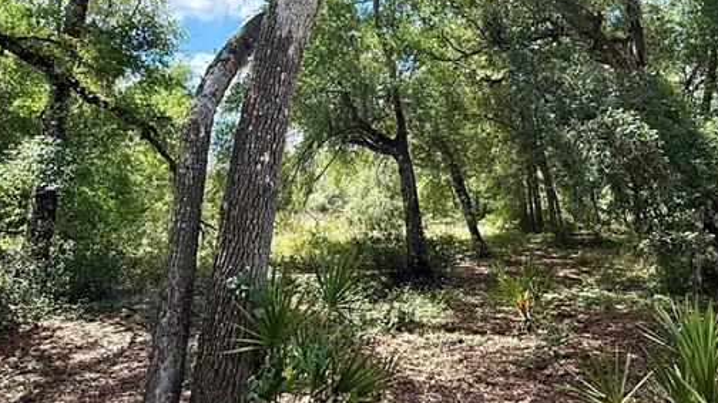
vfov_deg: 37.4
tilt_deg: +5.6
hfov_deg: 62.5
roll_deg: +0.2
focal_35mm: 31
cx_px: 396
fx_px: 590
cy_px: 141
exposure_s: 1/381
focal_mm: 2.22
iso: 64
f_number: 2.2
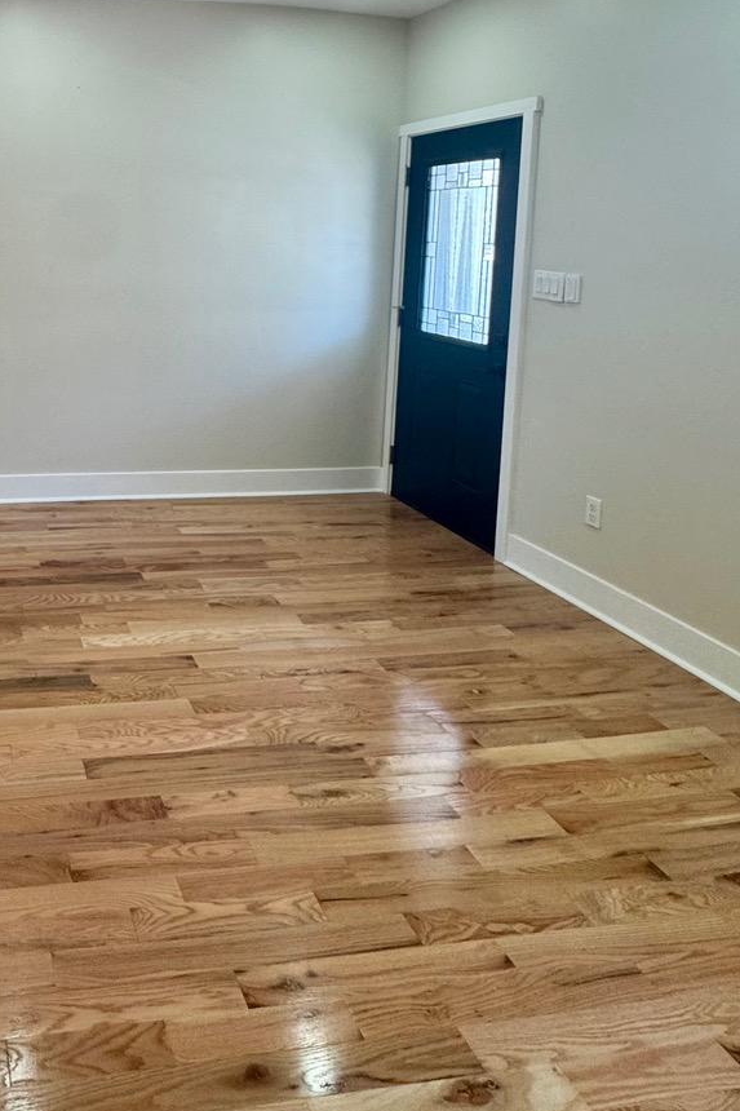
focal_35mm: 26
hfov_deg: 44.6
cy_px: 283
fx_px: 802
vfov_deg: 65.3
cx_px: 59
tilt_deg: -4.2
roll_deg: -1.4
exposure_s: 1/100
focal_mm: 2.22
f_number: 2.2
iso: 125
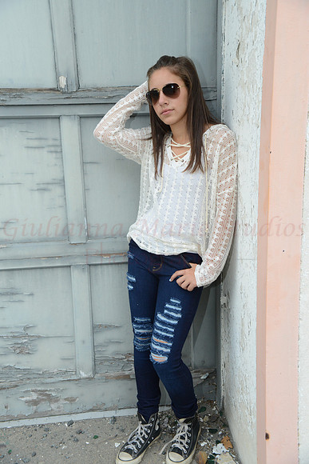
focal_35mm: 38
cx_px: 154
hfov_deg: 35.1
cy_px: 232
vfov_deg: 50.7
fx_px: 489
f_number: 9
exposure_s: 1/80
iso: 1600
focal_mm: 38
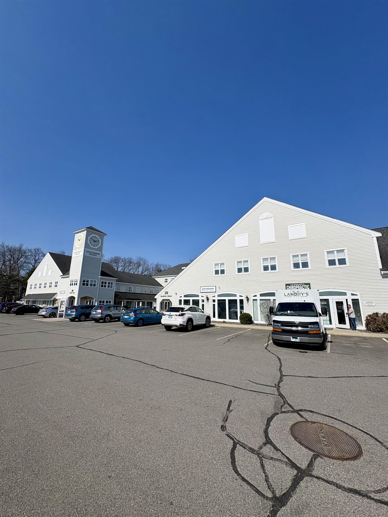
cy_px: 258
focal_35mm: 14
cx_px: 194
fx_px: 209
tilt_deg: +13.3
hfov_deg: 85.7
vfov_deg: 102.1
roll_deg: -0.3
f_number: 2.2
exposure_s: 1/4630
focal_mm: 2.22
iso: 50
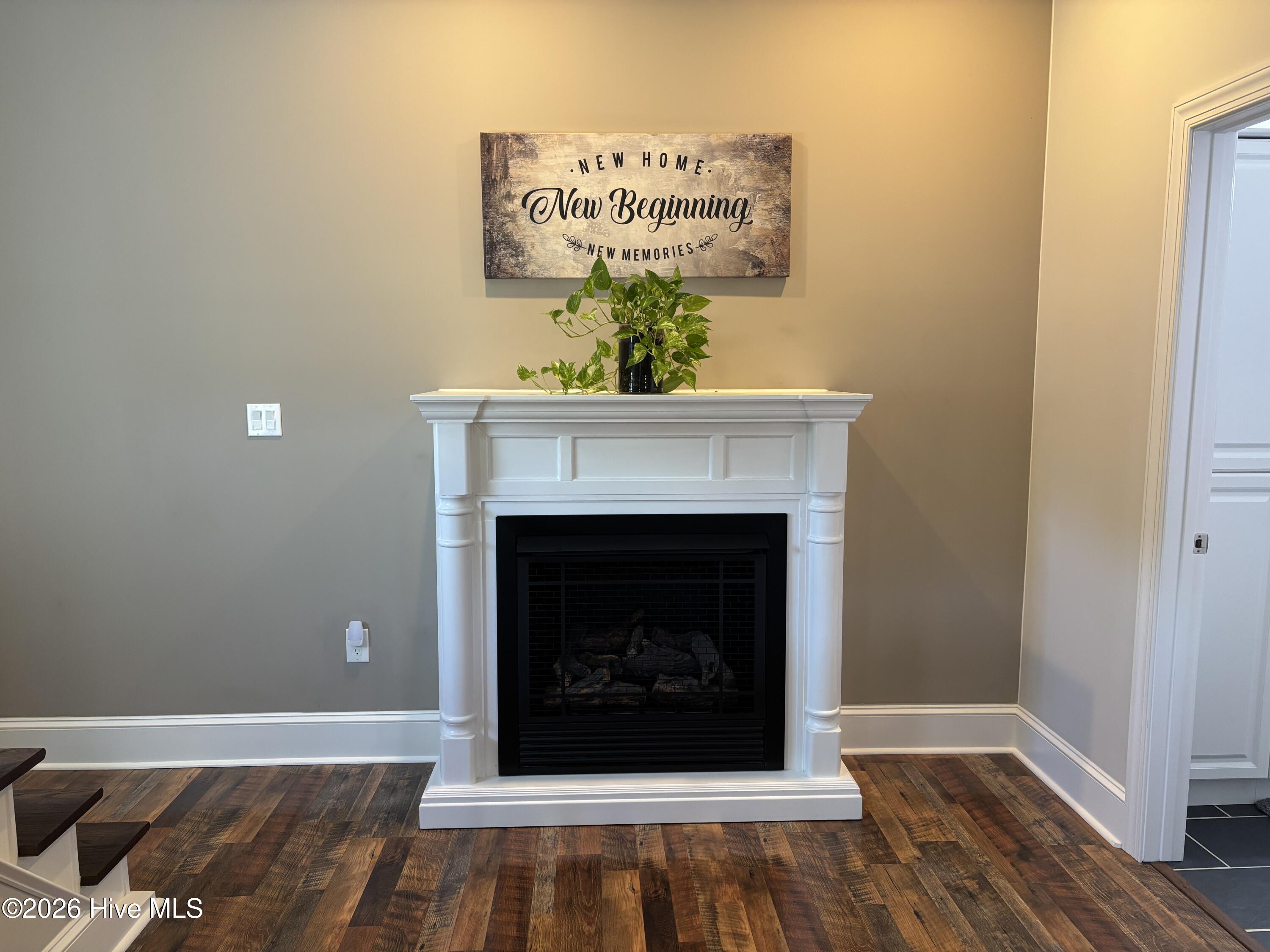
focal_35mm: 26
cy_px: 476
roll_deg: -0.3
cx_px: 635
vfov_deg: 53.1
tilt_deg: -6.7
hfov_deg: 67.3
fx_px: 954
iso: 160
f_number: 1.6
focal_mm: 5.96
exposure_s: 1/60
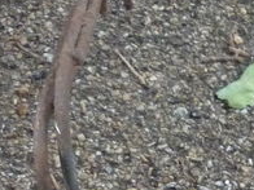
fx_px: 1123
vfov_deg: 8.8
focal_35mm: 153
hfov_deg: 12.2
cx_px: 410
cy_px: 446
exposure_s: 1/320
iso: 400
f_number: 3.3
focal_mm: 5.2
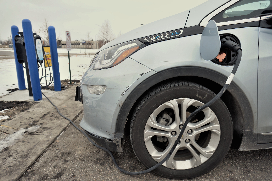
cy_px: 90
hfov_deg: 73.8
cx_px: 136
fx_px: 181
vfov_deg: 53.0
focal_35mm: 24
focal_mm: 16
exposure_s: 1/200
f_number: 3.5
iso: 200
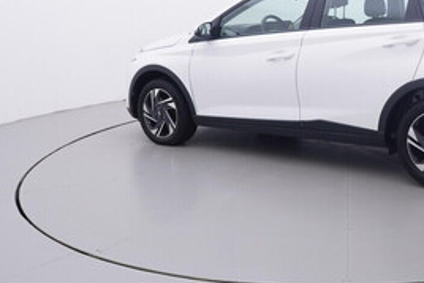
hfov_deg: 40.7
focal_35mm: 46
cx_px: 347
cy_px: 69
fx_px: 542
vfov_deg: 28.8
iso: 200
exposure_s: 1/80
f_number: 5
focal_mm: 15
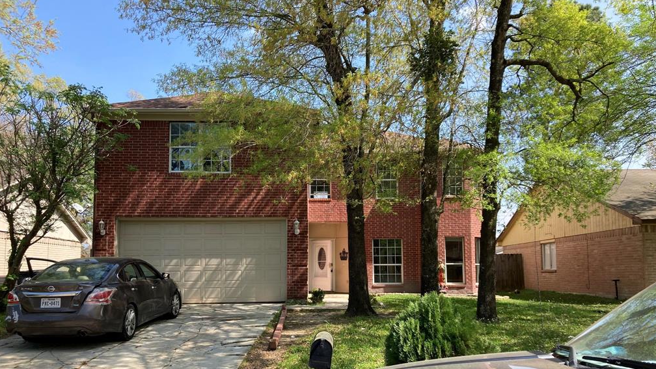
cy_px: 234
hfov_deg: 62.6
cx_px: 331
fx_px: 539
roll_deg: -1.1
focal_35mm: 31
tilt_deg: +6.3
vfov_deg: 37.5
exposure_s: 1/706
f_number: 1.8
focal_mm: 3.99
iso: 20
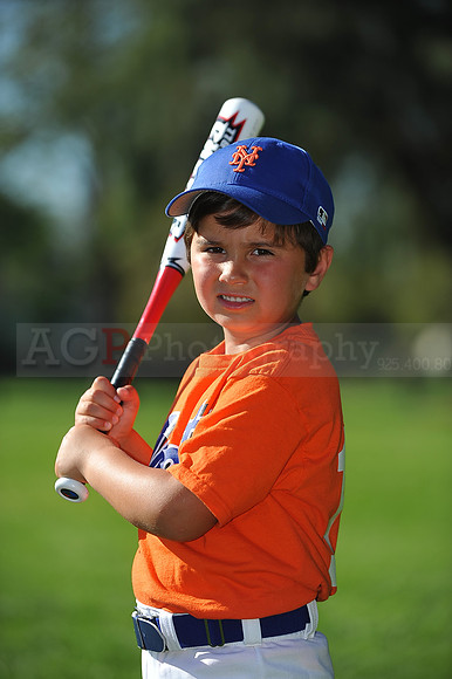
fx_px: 3771
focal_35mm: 200
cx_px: 226
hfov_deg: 6.9
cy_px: 340
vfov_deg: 10.3
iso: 200
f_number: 4
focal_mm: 200
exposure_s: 1/2000
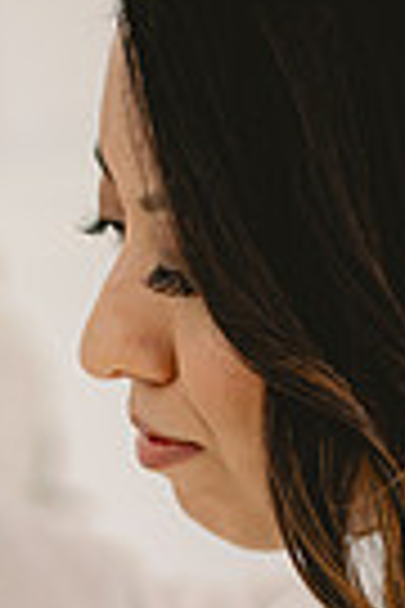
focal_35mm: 167
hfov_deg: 8.2
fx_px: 2818
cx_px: -38
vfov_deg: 11.9
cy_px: 802
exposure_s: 1/125
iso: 125
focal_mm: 50
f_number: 1.8
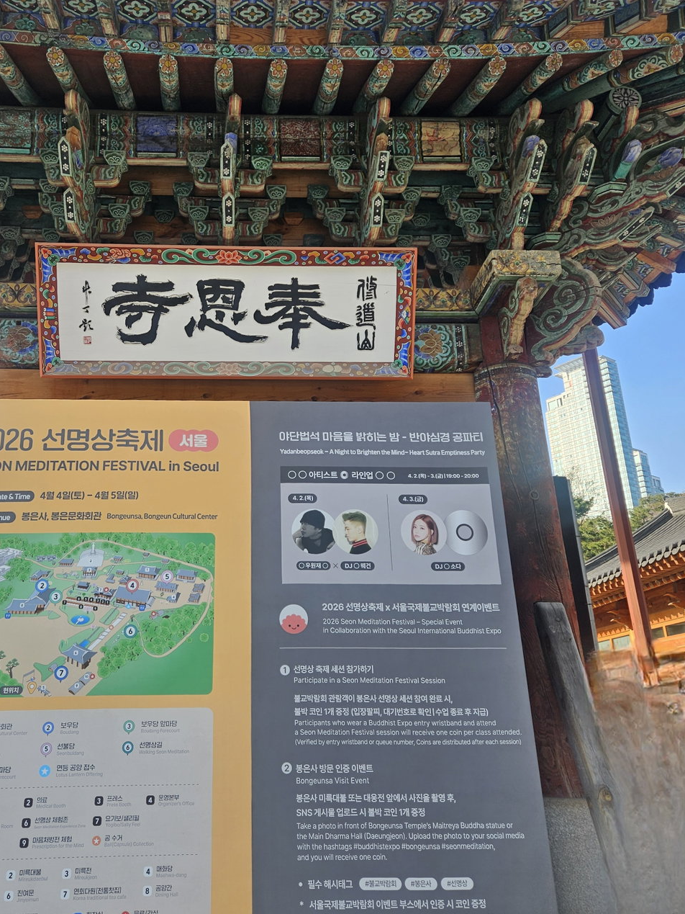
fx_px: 765
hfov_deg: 47.9
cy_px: 442
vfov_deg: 61.6
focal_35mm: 29
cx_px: 269
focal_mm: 5.4
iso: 25
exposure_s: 1/345
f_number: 1.8
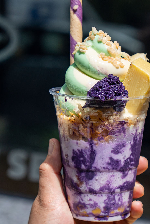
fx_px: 919
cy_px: 92
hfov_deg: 9.3
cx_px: 75
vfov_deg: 14.0
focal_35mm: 147
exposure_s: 1/2000
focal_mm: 70
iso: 100
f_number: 5
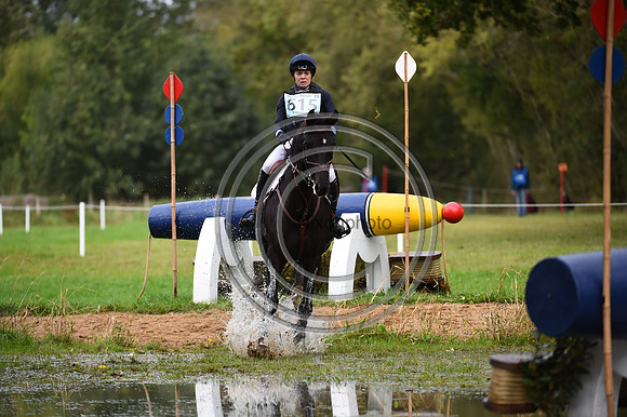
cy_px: 208
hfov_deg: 7.6
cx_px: 314
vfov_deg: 5.1
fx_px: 4700
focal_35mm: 270
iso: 640
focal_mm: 270
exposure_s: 1/1000
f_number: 4.5
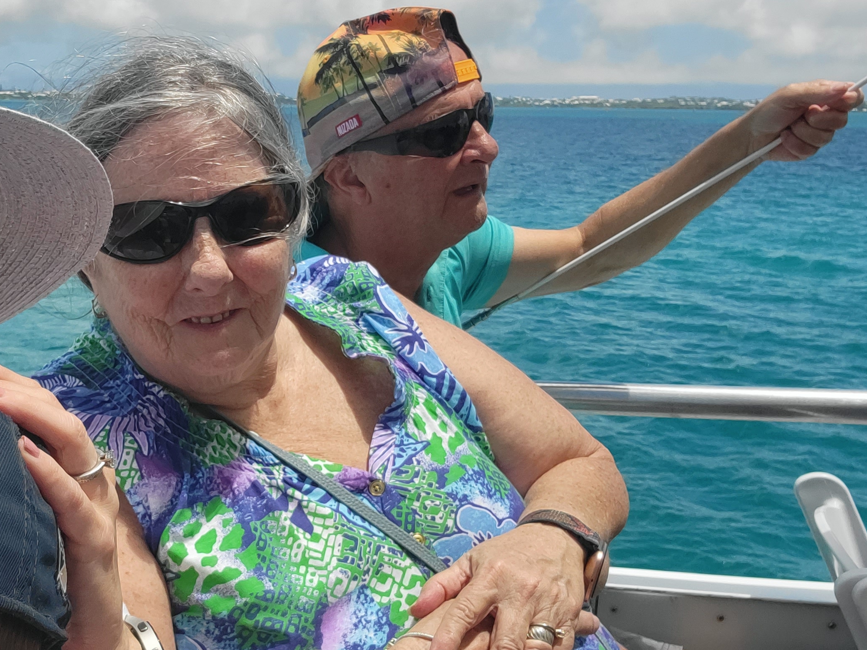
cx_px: 202
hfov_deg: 41.5
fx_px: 1102
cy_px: 367
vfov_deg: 32.8
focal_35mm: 44
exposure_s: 1/1928
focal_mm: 3.3
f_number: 2.2
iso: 50
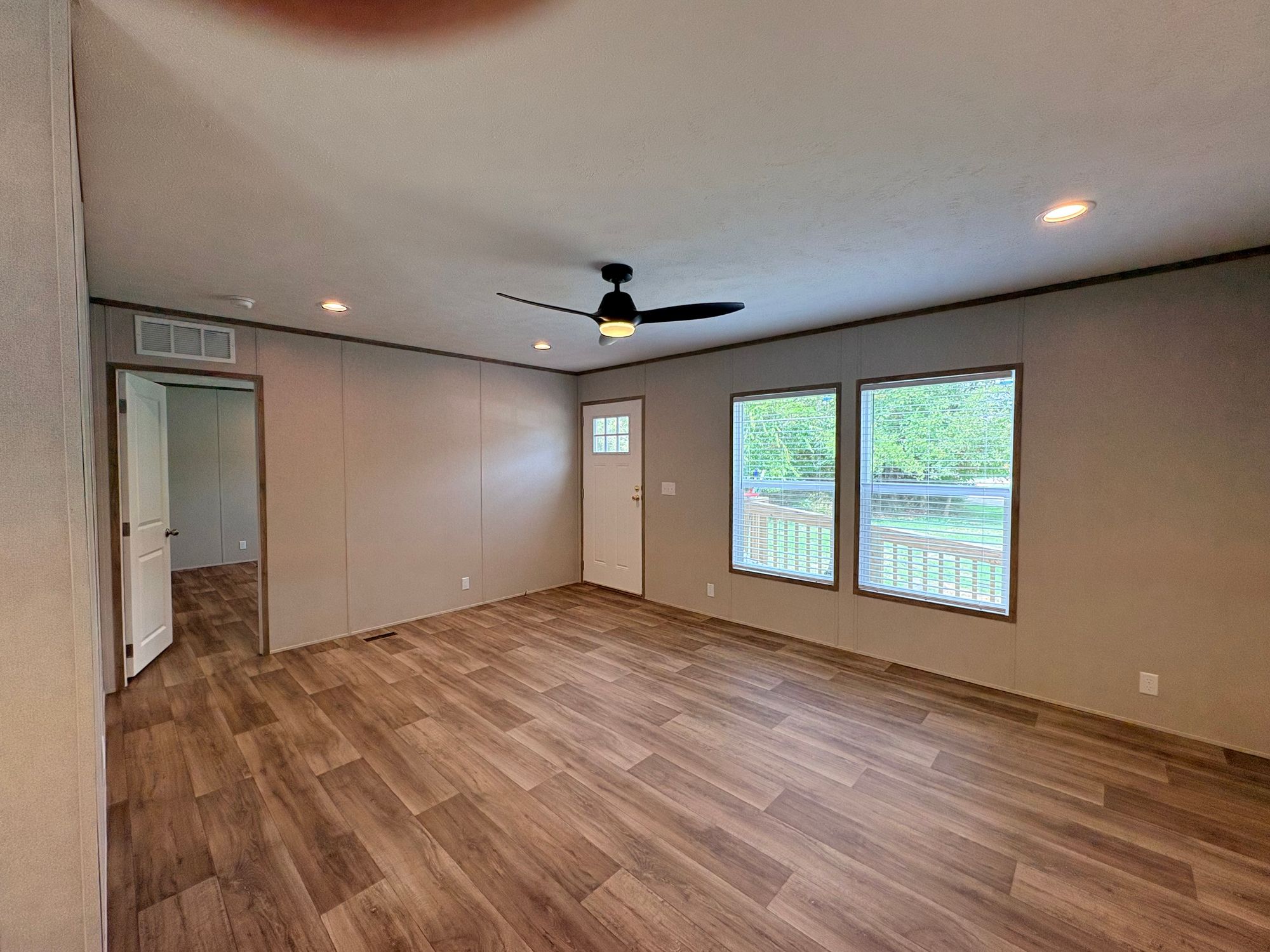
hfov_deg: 102.1
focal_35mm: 14
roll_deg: +0.2
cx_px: 635
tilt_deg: -1.7
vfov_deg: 85.7
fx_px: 514
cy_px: 476
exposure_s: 1/120
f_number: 2.2
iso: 100
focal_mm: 2.22
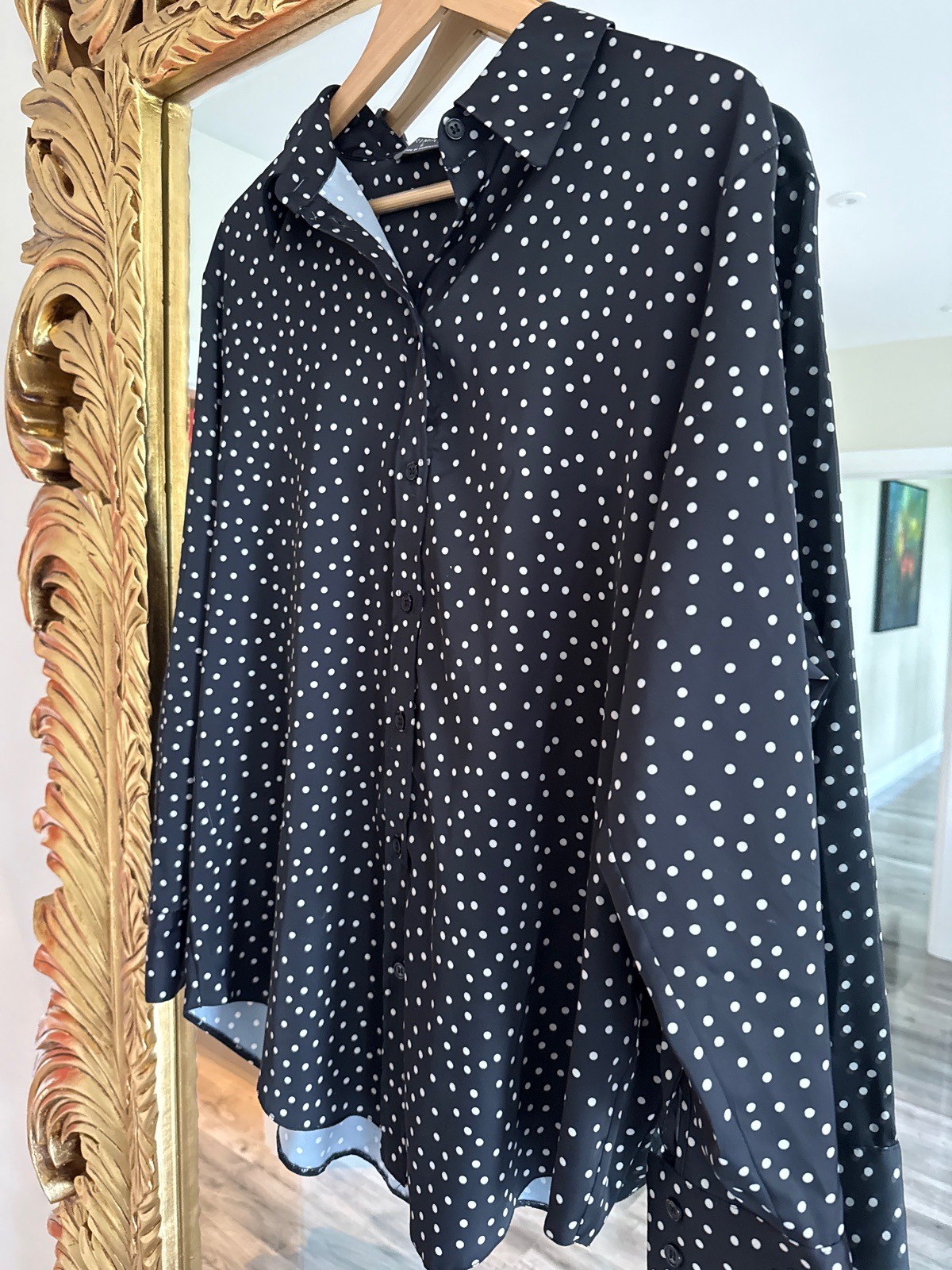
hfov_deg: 56.8
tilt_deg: -5.0
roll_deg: -1.2
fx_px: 880
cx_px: 476
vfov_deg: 71.6
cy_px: 635
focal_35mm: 24
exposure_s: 1/59
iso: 800
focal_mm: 6.76
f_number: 1.78
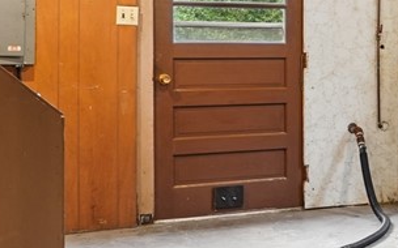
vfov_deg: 14.3
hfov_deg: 16.6
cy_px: 49
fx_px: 987
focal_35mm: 91
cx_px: 816
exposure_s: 1/4
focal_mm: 16
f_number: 9
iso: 400
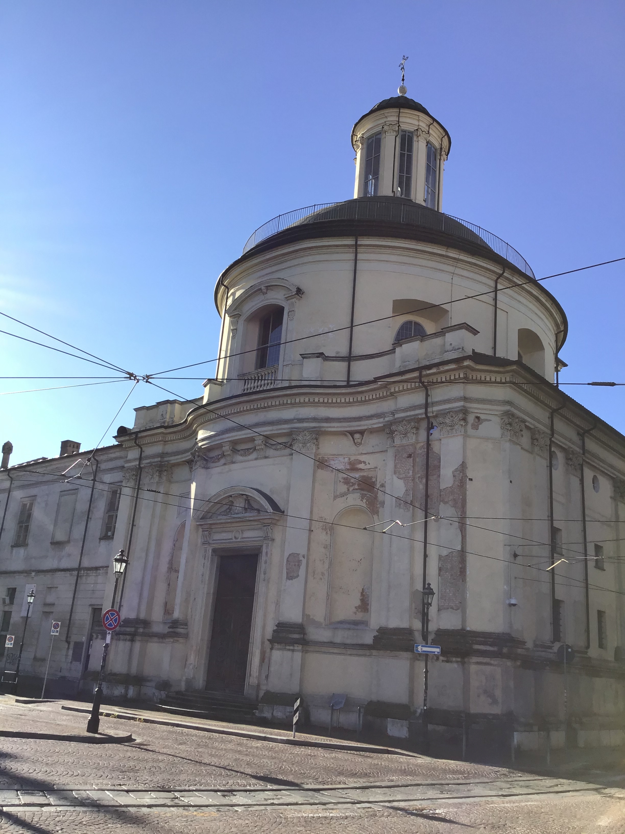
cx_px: 312
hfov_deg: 45.4
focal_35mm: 31
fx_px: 746
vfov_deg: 58.4
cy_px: 417
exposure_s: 1/849
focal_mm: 3.3
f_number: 2.4
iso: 25
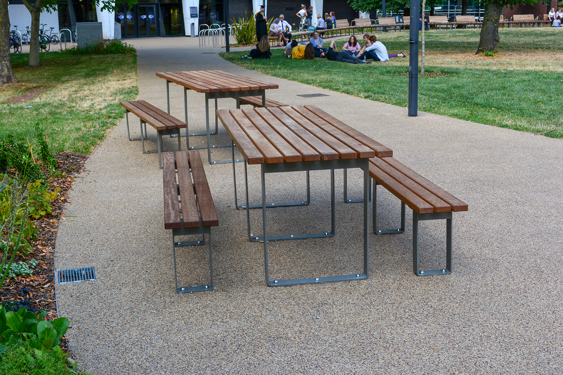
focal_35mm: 52
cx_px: 282
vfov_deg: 25.8
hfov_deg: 37.9
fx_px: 821
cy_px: 188
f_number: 10
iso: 400
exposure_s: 1/250
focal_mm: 35
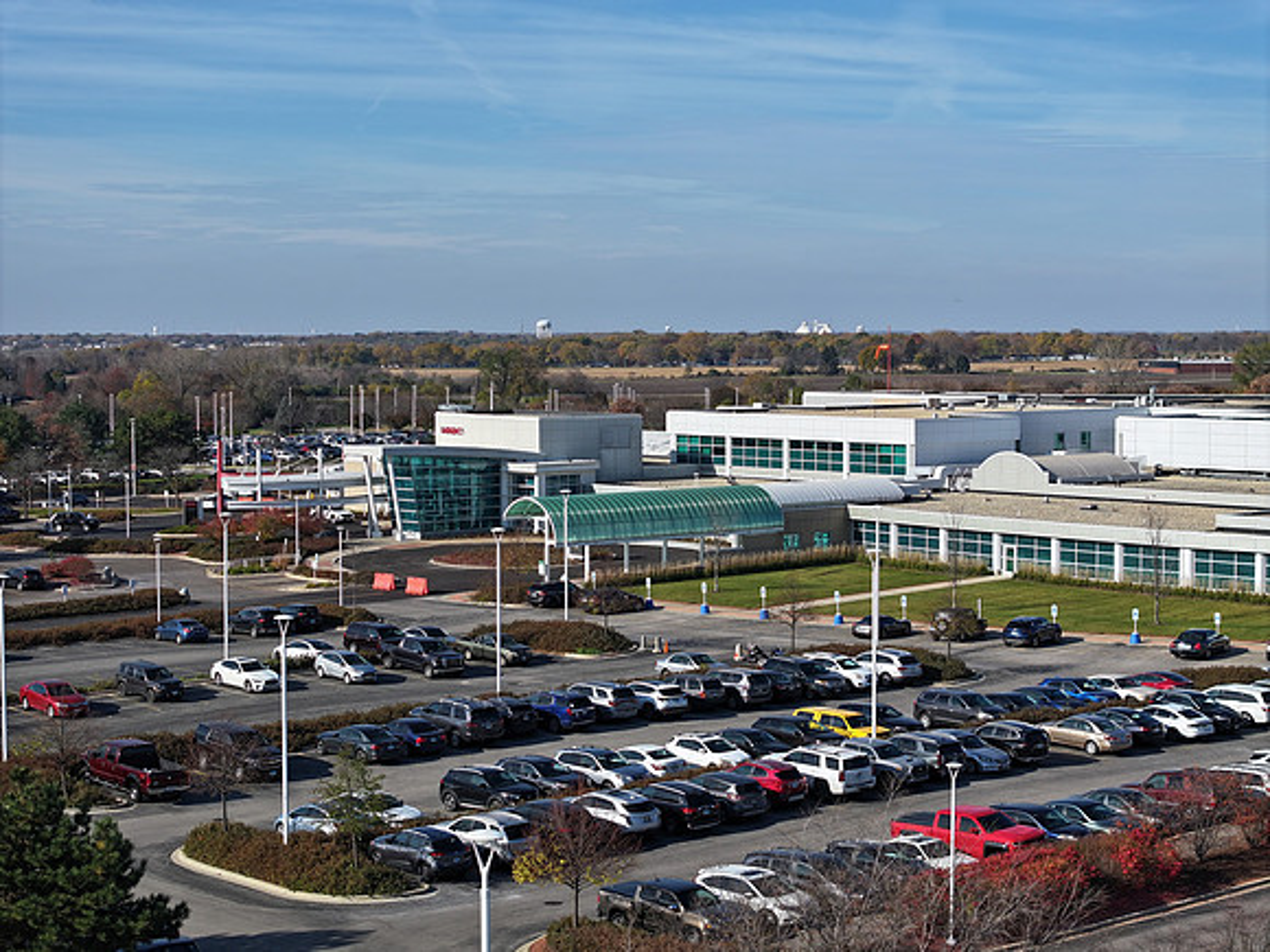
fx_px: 2568
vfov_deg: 21.0
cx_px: 635
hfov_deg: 27.8
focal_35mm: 70
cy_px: 476
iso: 120
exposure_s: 1/1600
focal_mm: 19.35
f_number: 2.8
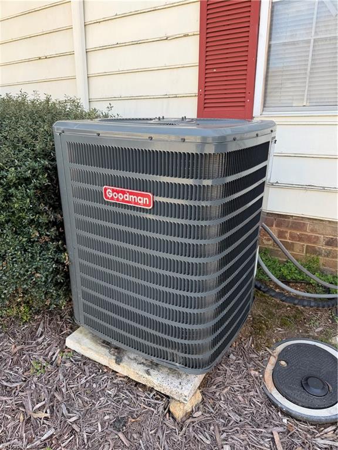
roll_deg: -0.2
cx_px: 169
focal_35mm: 24
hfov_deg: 56.8
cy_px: 225
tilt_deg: -17.0
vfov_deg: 71.6
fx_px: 312
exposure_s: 1/459
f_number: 1.78
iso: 80
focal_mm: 6.76
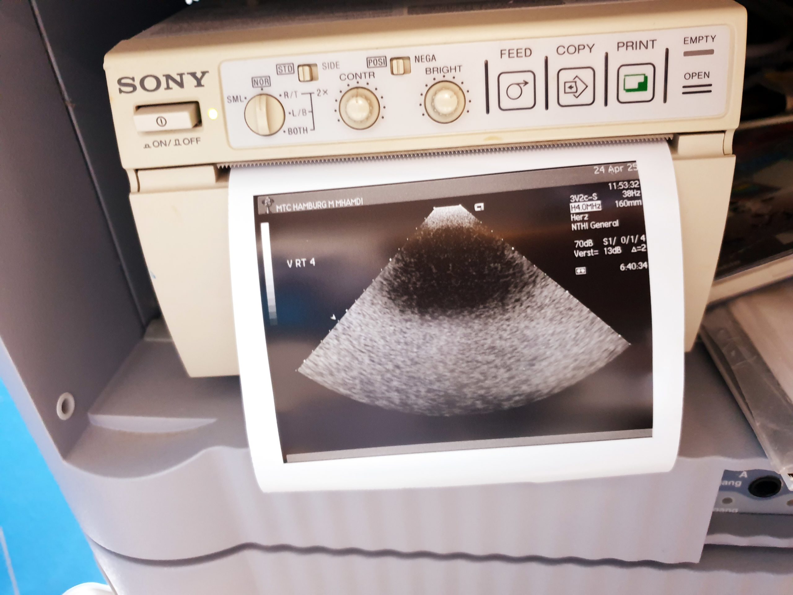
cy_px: 298
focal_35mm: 26
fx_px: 596
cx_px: 396
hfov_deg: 67.3
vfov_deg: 53.1
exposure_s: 1/17
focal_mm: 4.3
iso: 320
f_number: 1.5
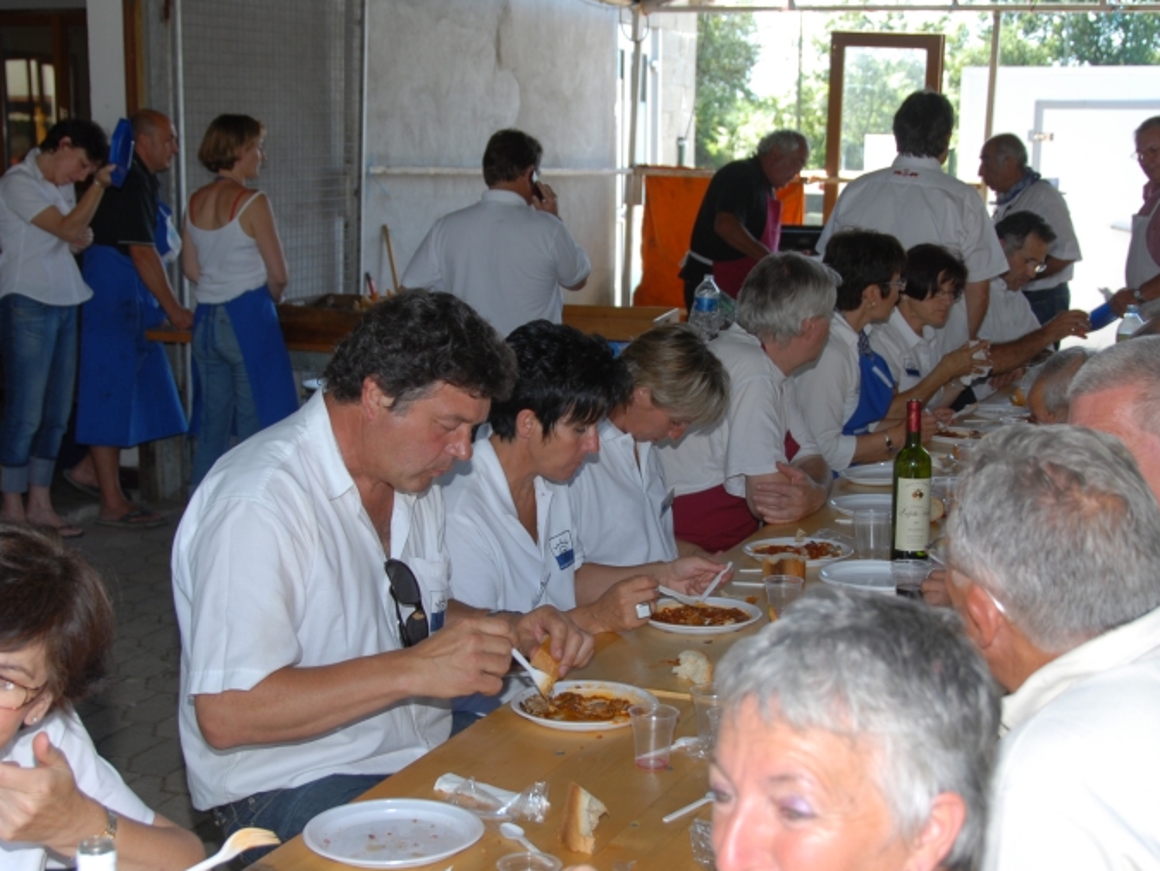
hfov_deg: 33.8
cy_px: 447
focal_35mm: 57
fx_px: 1911
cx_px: 597
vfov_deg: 25.7
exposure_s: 1/60
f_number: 4
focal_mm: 26
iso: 100
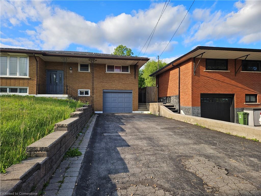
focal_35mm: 23
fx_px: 173
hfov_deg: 73.9
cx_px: 130
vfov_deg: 58.9
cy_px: 98
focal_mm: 5.4
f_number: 1.8
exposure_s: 1/823
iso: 25
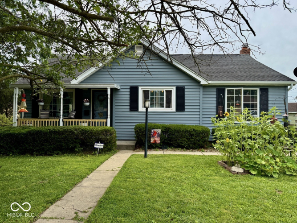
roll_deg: -0.7
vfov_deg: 56.8
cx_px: 148
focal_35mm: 24
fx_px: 206
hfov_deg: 71.6
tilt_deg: +1.8
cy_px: 112
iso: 100
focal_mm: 6.76
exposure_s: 1/2801
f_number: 1.78
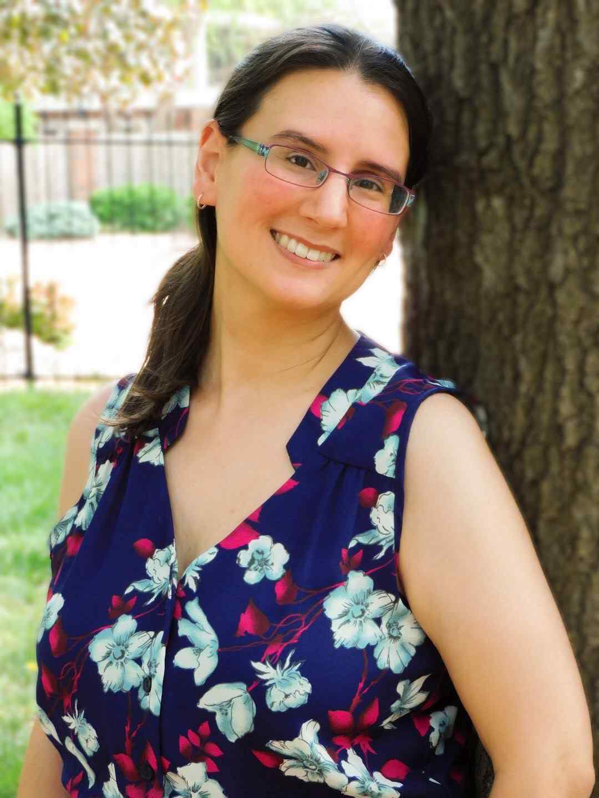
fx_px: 2653
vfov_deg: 17.1
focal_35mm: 115
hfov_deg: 12.9
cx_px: 300
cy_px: 399
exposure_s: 1/60
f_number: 5
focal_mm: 20.6
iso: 220
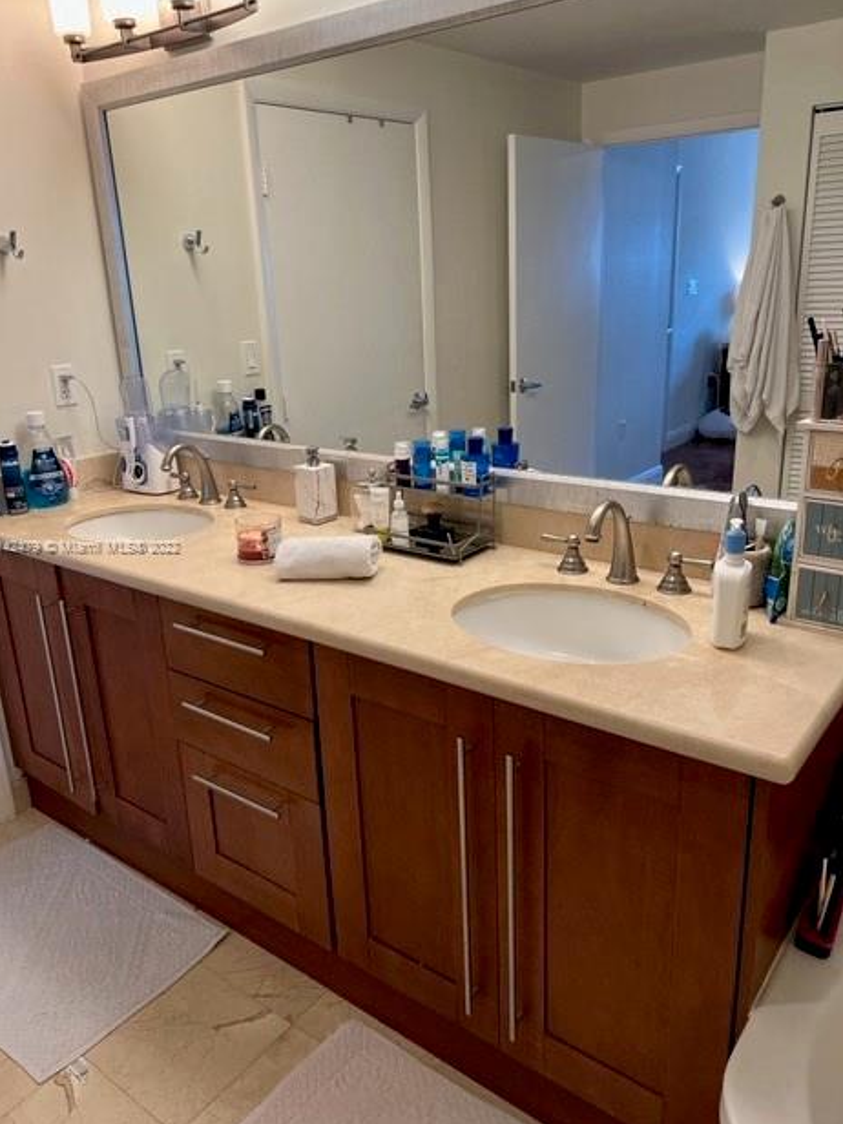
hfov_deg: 51.3
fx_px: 877
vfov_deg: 65.3
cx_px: 407
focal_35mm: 27
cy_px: 547
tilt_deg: -17.9
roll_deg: +3.7
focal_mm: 5.7
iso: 125
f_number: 1.5
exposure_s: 1/120
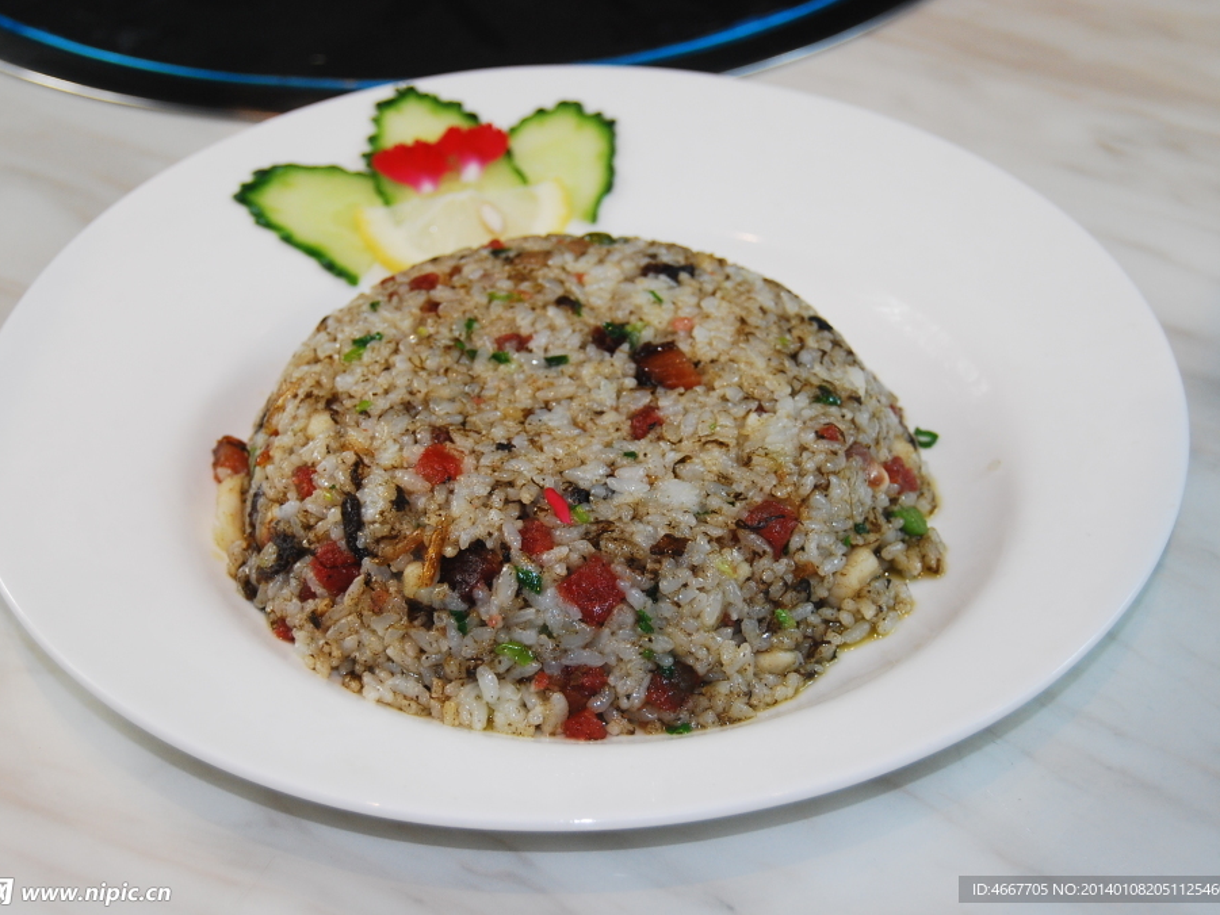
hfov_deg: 28.2
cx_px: 578
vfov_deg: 21.3
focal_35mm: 69
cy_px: 451
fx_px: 2432
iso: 400
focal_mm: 42
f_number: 5.3
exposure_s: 1/200
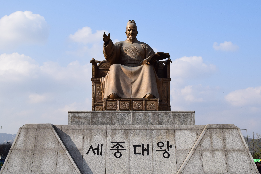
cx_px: 130
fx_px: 370
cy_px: 87
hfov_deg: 38.9
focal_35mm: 51
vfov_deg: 26.5
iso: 360
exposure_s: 1/500
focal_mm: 34
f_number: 11
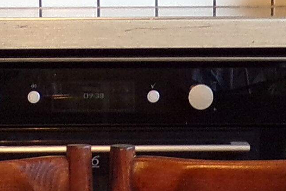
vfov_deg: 6.5
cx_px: 127
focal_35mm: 209
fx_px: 1660
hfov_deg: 9.8
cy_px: 266
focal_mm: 5
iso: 200
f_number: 3.1
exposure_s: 1/25
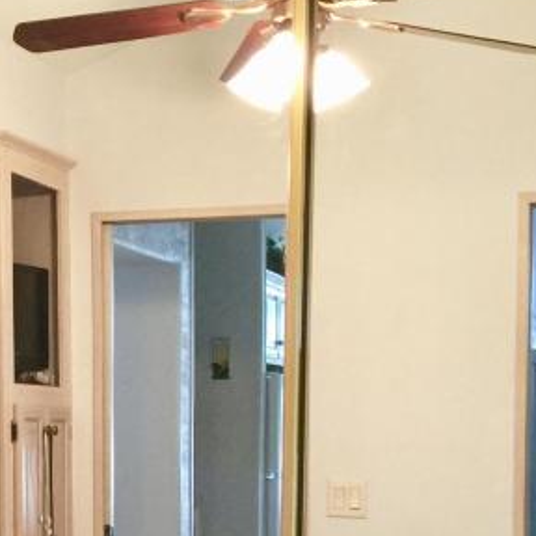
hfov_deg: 17.7
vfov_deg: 18.4
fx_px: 1594
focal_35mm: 91
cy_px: 571
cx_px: -181
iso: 64
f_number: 2.2
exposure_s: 1/15
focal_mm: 4.15
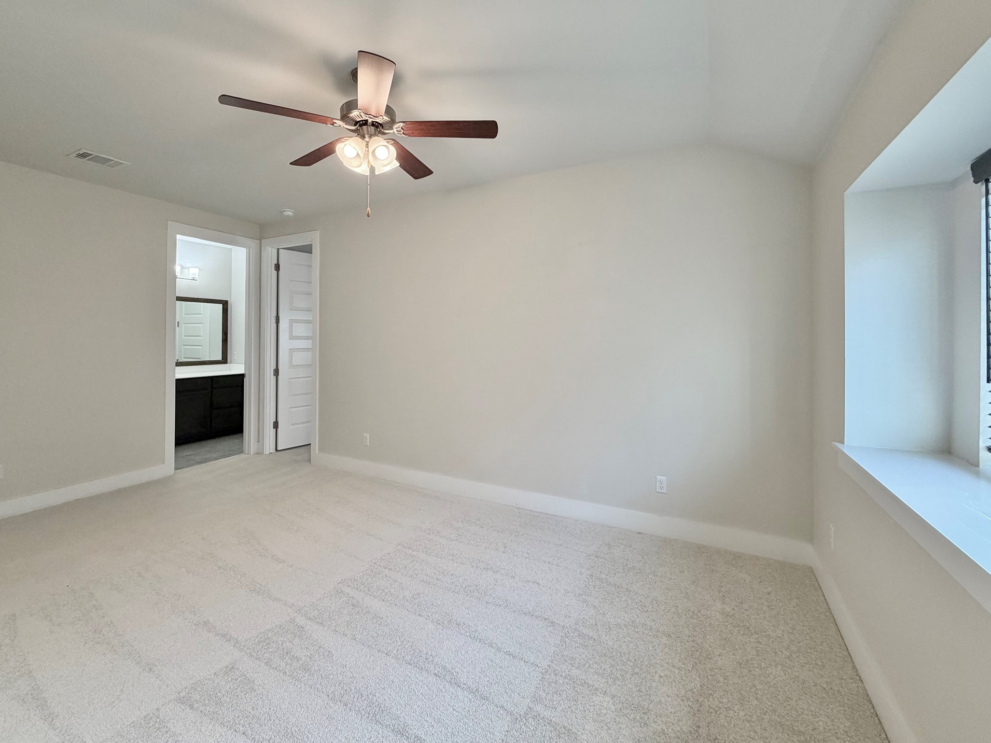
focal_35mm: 15
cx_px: 479
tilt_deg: -0.5
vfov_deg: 81.7
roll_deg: +0.4
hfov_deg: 98.1
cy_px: 350
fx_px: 429
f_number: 2.2
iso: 160
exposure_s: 1/120
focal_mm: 2.22
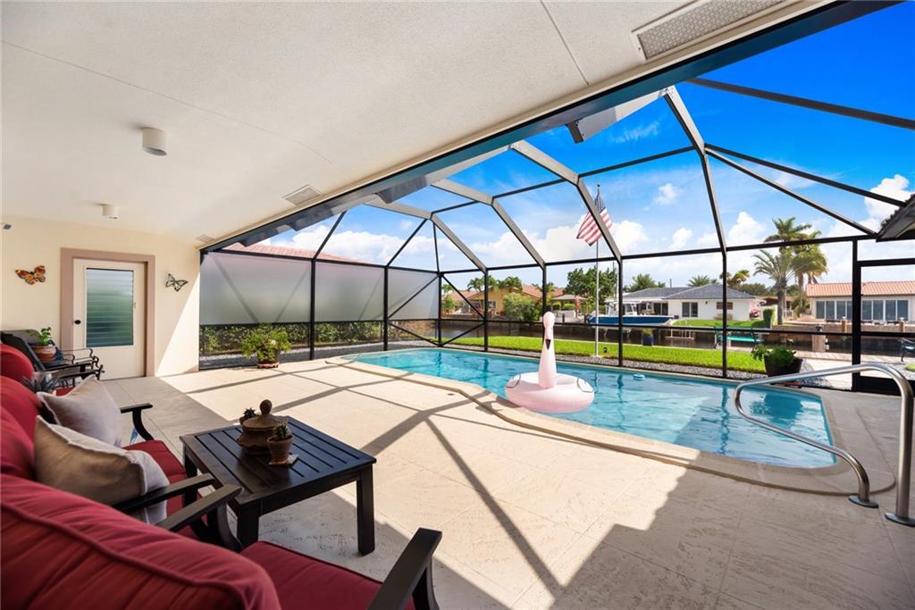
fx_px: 356
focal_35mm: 14
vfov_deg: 81.2
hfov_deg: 104.2
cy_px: 305
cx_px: 458
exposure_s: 1/50
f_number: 7.1
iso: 160
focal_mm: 14
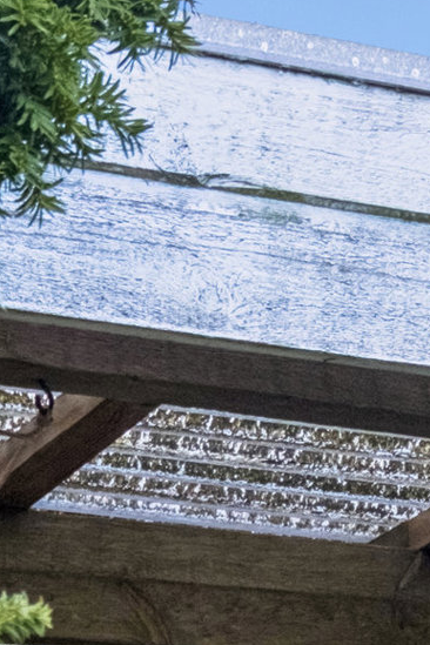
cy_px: 1581
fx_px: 3350
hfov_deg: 7.3
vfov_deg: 9.7
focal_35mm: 187
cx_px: 397
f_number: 8
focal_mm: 24
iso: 800
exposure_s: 1/80
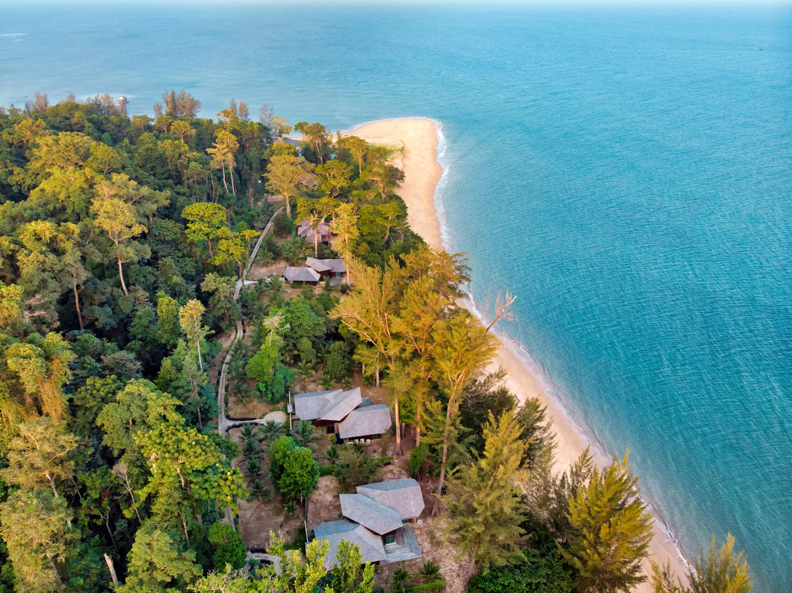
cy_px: 296
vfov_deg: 56.8
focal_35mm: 24
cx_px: 396
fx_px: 549
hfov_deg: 71.6
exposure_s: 1/50
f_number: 2.8
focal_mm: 4.5
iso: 100
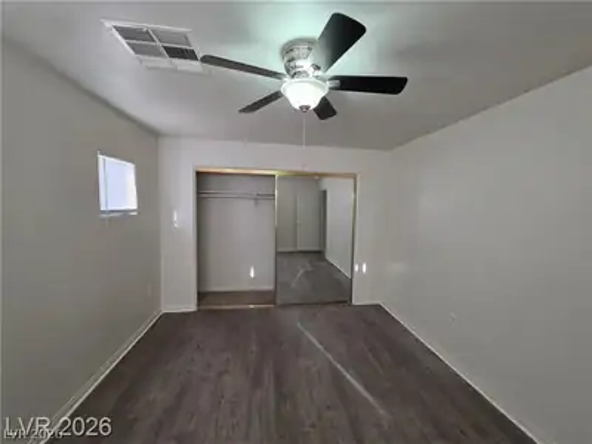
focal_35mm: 13
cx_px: 296
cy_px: 222
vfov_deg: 89.9
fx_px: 222
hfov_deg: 106.2
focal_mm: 2.2
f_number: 1.9
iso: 160
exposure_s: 1/120
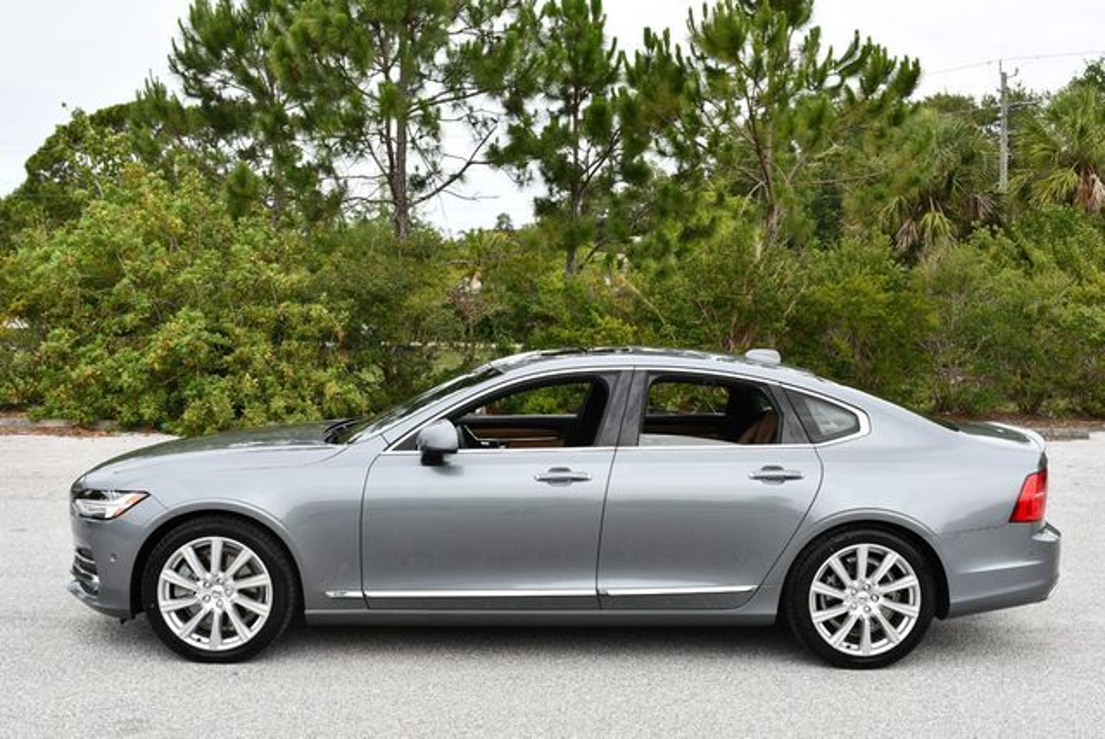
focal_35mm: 40
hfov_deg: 48.4
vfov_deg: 33.5
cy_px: 370
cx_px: 552
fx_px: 1229
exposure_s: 1/250
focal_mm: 20
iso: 140
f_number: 8
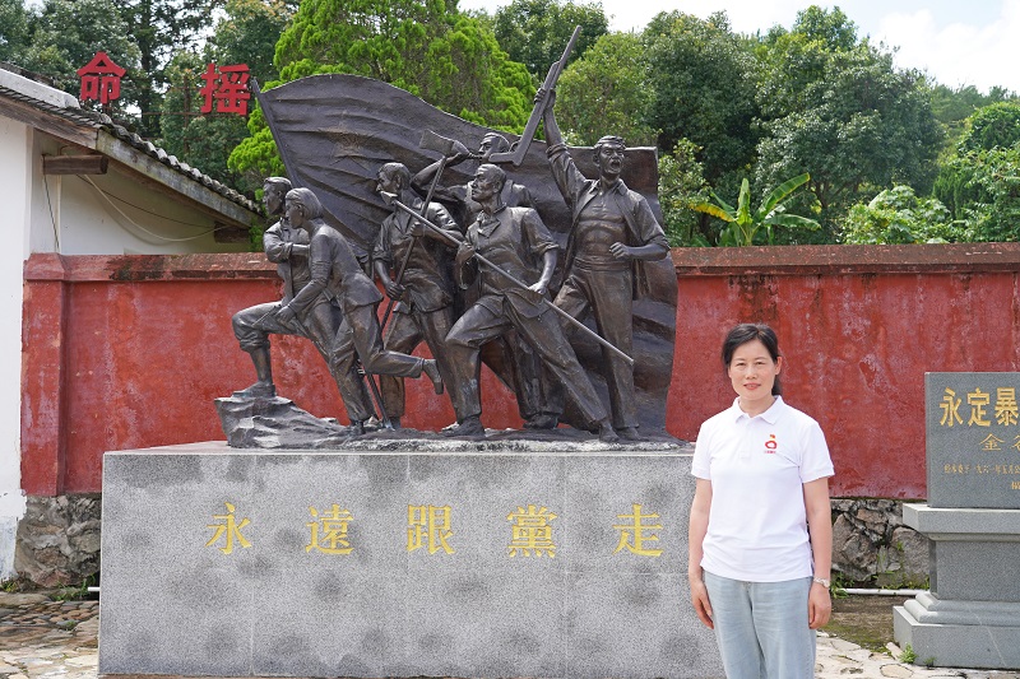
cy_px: 340
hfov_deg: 49.6
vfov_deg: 34.2
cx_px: 510
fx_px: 1105
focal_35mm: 39
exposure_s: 1/400
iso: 100
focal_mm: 39
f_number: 4.5
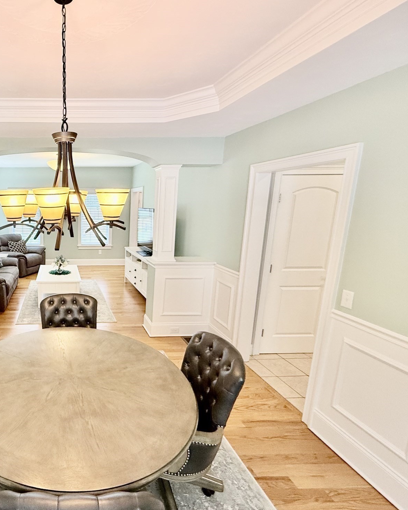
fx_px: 287
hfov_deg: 63.2
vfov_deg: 83.3
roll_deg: +0.8
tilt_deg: -9.6
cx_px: 69
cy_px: 255
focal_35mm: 19
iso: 200
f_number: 2.2
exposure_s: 1/120
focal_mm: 2.22
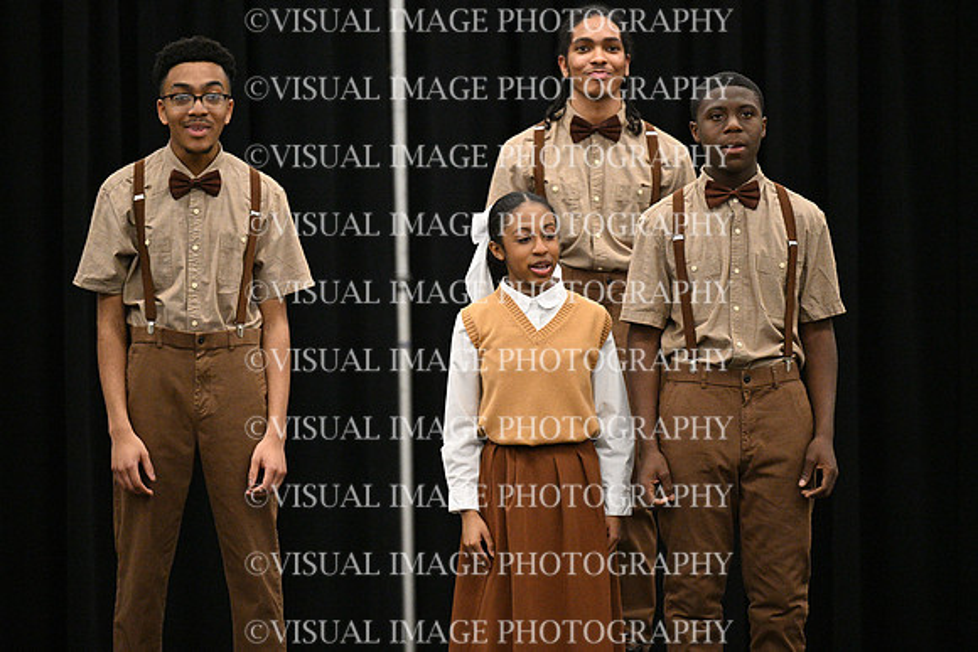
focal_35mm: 200
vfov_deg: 6.9
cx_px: 489
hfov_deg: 10.3
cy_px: 326
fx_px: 5434
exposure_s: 1/1000
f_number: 2.8
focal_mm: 200
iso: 6400
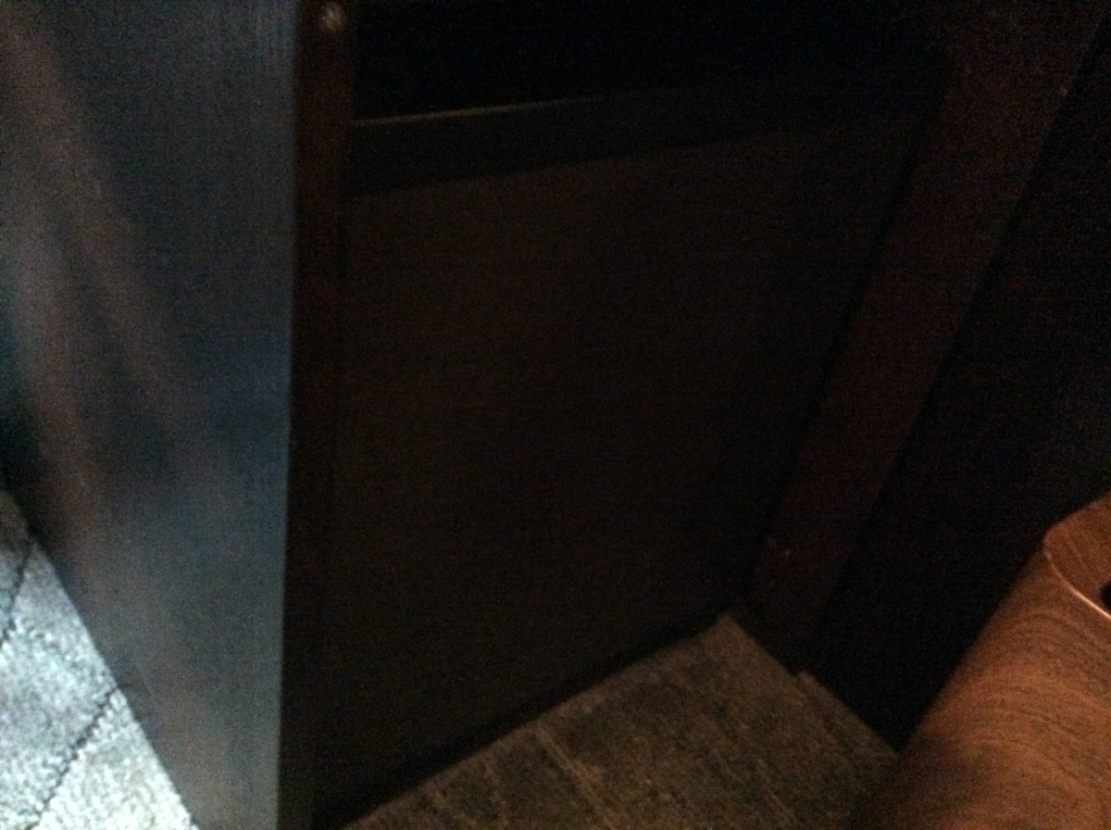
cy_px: 415
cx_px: 556
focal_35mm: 32
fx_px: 1025
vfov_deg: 44.0
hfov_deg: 56.9
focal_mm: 3.3
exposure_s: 1/15
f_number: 2.4
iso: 800
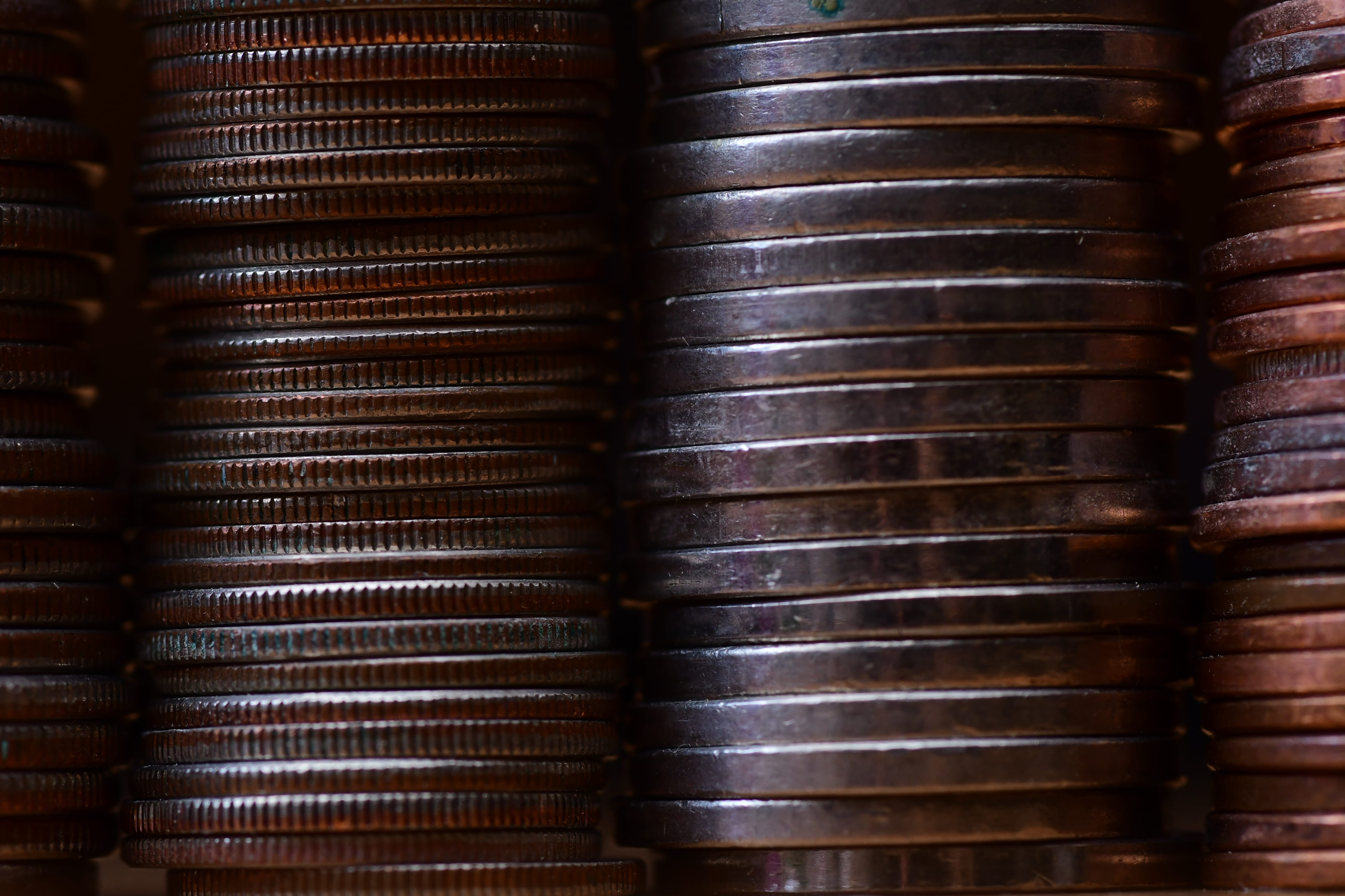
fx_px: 5604
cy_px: 448
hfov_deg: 13.7
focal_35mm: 150
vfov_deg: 9.1
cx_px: 672
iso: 1000
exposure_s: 1/250
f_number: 9
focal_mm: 100
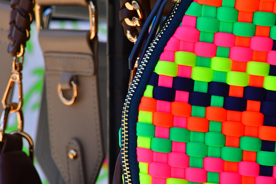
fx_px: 3451
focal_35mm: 450
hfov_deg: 4.6
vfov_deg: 3.1
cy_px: 92
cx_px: 138
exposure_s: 1/500
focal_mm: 300
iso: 1000
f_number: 11
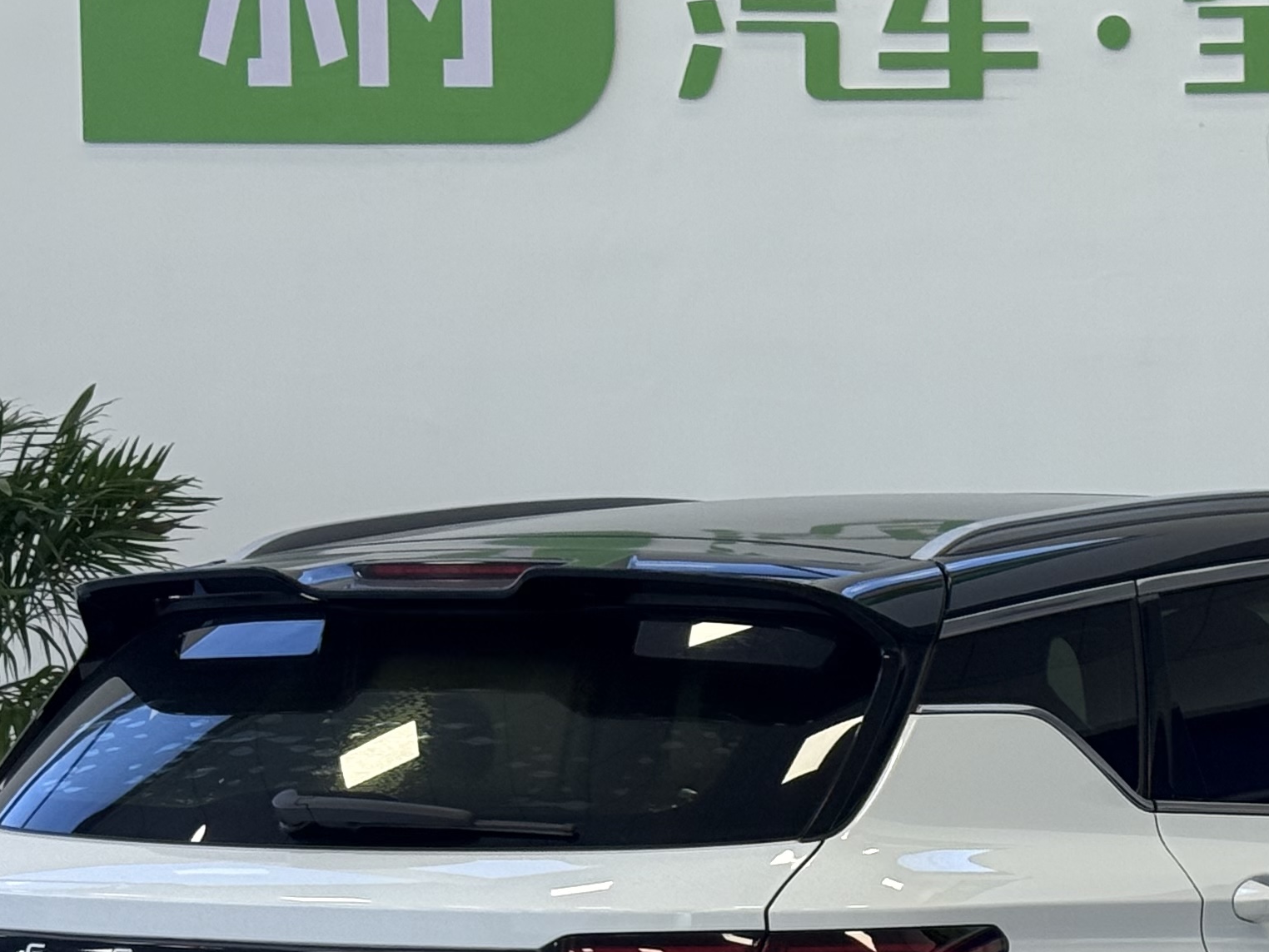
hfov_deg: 15.4
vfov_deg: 11.6
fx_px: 4656
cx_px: 1051
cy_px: 788
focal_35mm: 127
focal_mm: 6.76
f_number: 1.78
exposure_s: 1/204
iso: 125
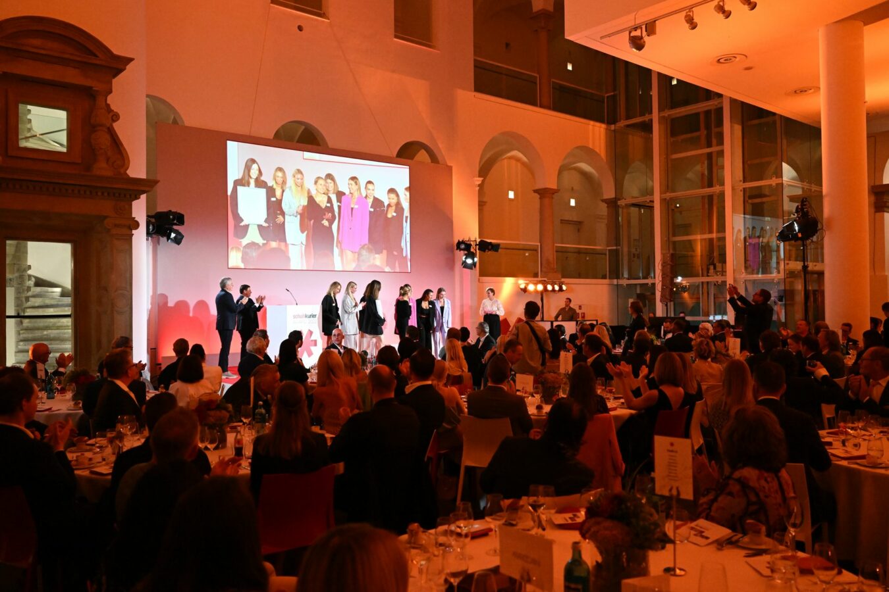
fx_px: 728
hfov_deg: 62.8
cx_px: 444
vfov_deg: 44.3
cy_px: 296
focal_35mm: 30
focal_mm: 29.5
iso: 8000
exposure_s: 1/250
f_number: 4
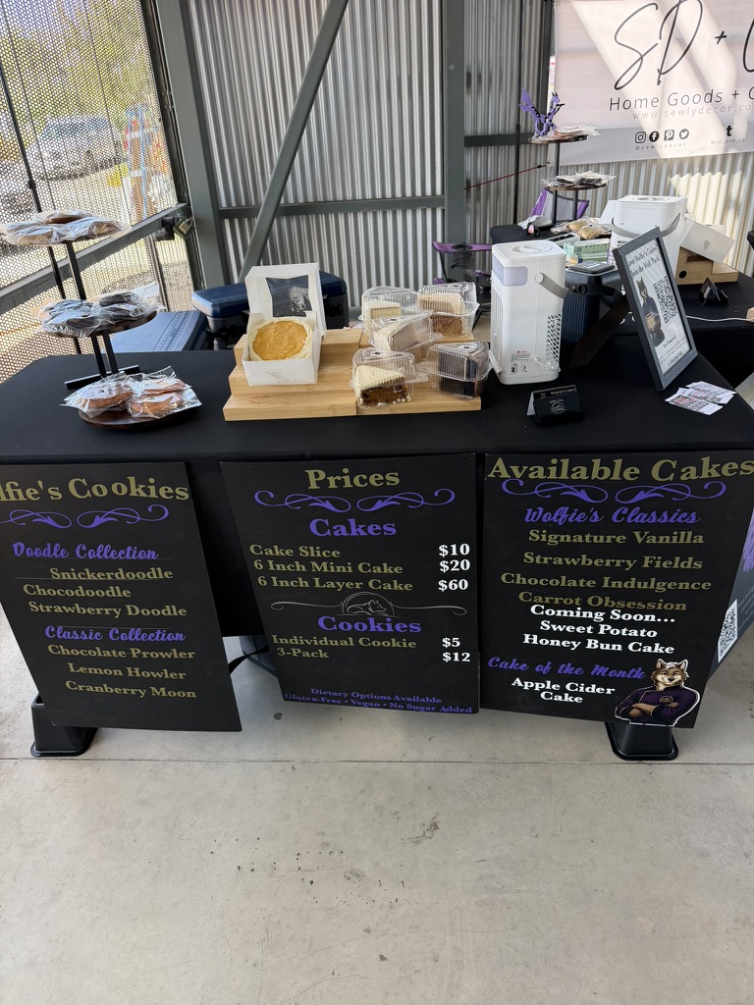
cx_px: 377
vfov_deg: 71.6
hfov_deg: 56.8
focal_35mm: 24
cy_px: 502
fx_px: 697
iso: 160
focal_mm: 6.76
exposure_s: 1/218
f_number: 1.78
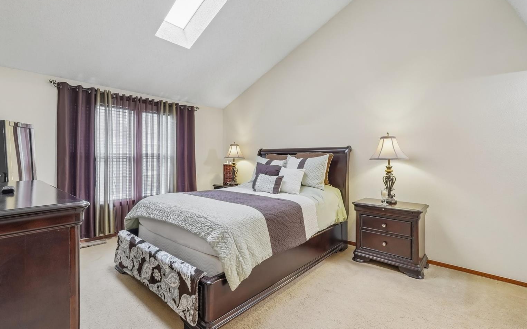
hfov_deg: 97.8
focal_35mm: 16
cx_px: 254
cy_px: 162
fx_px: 230
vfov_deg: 71.3
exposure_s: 1/2.5
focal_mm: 10
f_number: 8
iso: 800
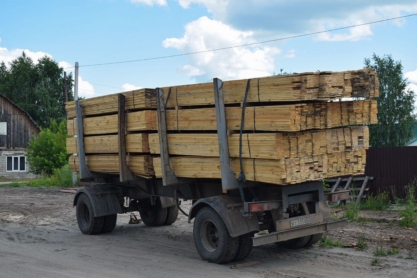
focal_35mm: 48
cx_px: 208
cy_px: 139
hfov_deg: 41.1
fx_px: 556
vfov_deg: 28.1
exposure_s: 1/500
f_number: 5.6
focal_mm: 32
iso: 200
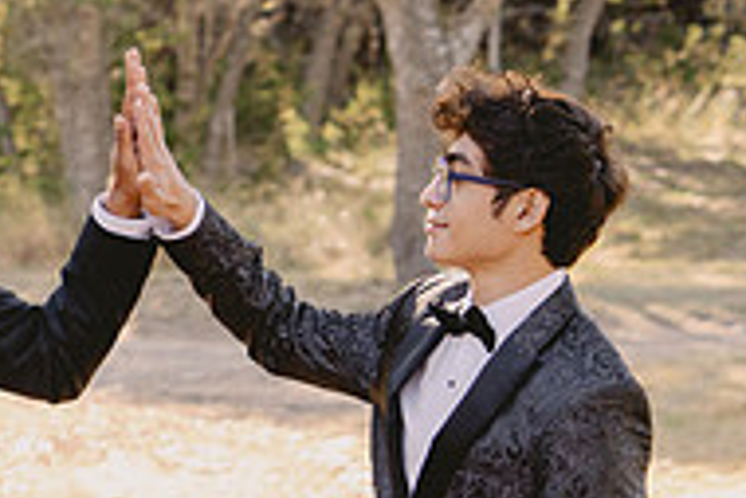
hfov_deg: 7.1
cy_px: 270
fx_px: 5786
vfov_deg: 4.9
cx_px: -709
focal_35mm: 279
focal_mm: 70
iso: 800
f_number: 5
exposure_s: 1/250
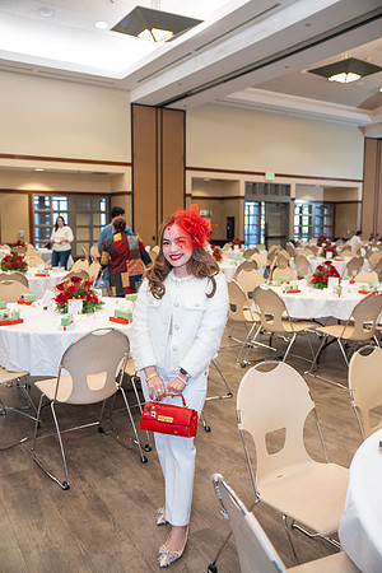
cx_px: 191
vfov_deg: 61.9
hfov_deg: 43.6
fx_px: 477
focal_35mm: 30
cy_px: 286
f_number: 2.8
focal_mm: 30
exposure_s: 1/160
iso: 1600
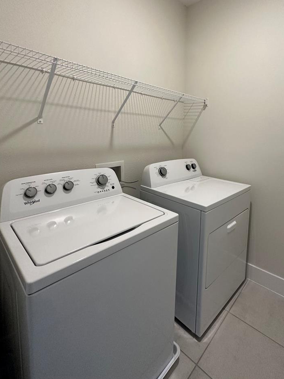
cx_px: 172
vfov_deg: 86.7
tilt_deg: -5.2
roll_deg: -0.2
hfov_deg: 70.8
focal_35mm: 18
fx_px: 197
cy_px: 152
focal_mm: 2.22
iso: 250
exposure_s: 1/120
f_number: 2.2
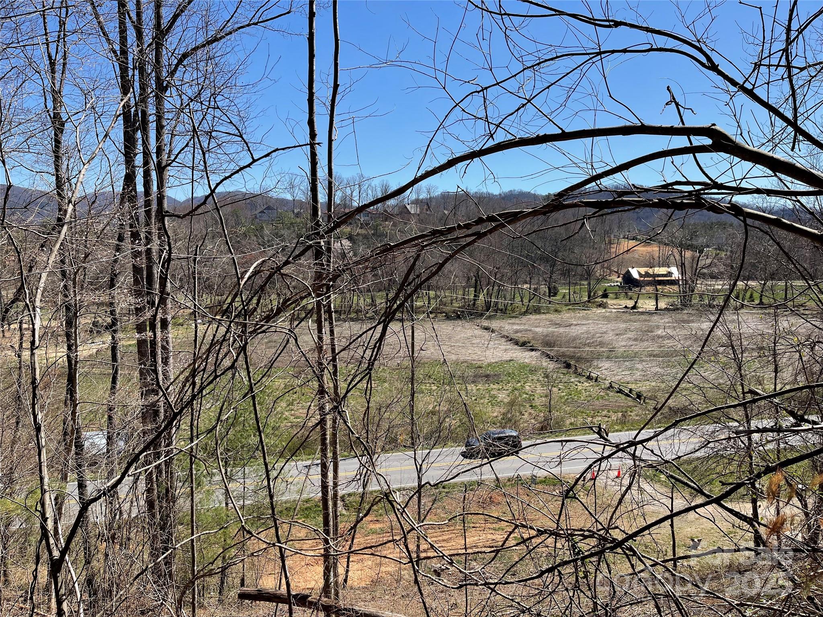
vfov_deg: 54.9
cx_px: 412
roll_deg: +0.2
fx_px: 594
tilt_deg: -6.1
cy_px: 308
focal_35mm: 25
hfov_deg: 69.4
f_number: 1.6
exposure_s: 1/2545
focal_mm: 5.1
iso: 32
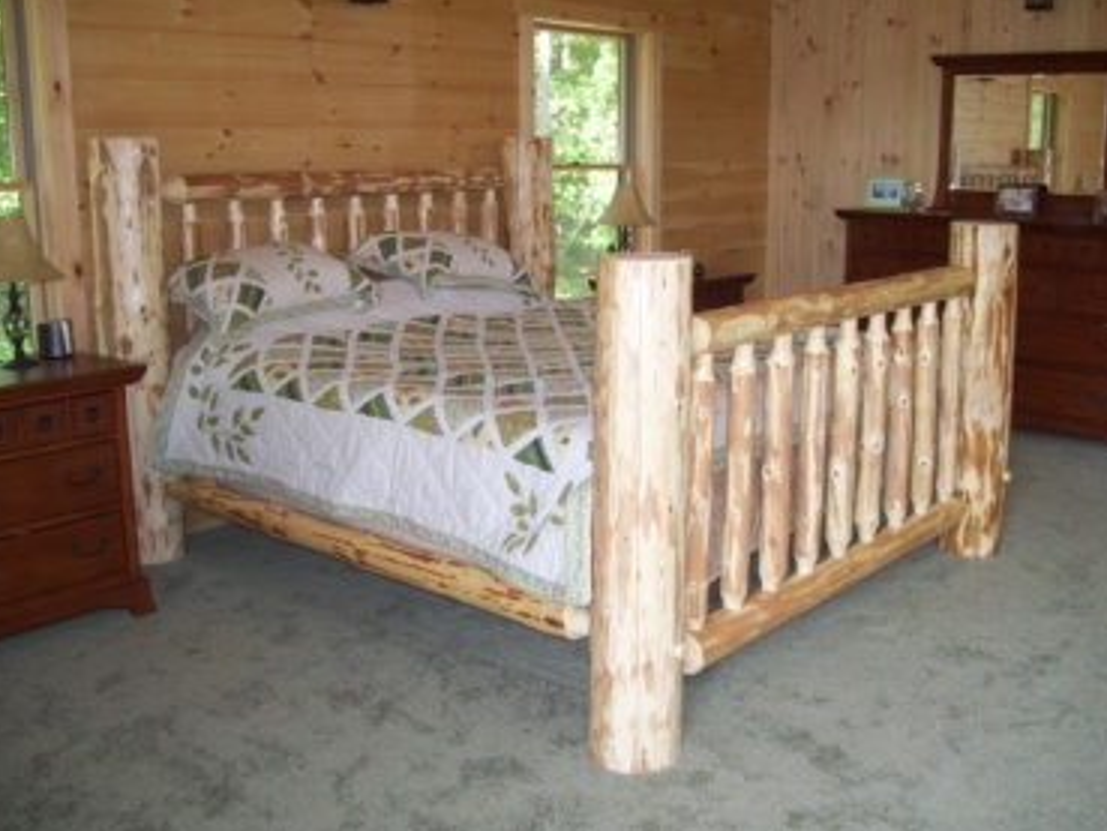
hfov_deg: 50.1
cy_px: 412
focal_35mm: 37
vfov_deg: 38.7
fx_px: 1184
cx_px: 544
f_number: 2.7
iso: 125
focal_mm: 6
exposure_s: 1/60
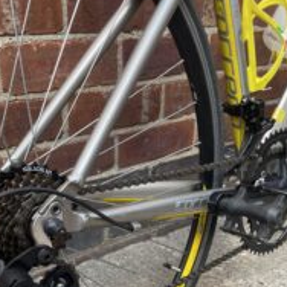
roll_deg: -1.4
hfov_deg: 38.3
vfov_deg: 36.3
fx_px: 413
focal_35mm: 44
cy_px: 250
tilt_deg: -31.9
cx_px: 139
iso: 32
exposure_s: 1/217
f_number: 1.6
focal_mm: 4.2
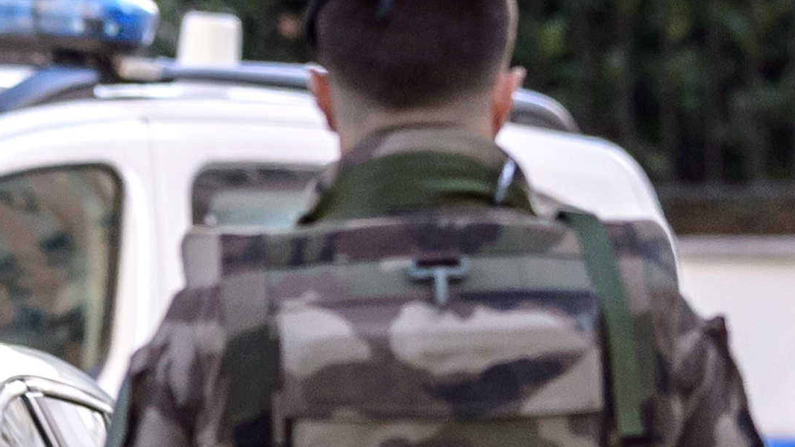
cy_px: 819
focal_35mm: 1015
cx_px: 1814
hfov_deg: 2.1
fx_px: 21399
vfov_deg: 1.2
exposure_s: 1/640
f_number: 5.6
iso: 1000
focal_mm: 210
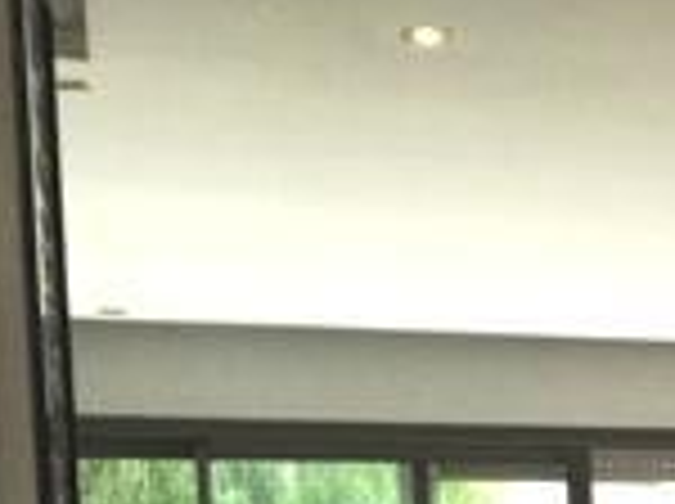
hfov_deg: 13.9
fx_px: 2414
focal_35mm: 124
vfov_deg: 11.3
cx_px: 1260
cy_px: 819
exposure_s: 1/573
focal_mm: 4.15
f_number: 2.2
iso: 32
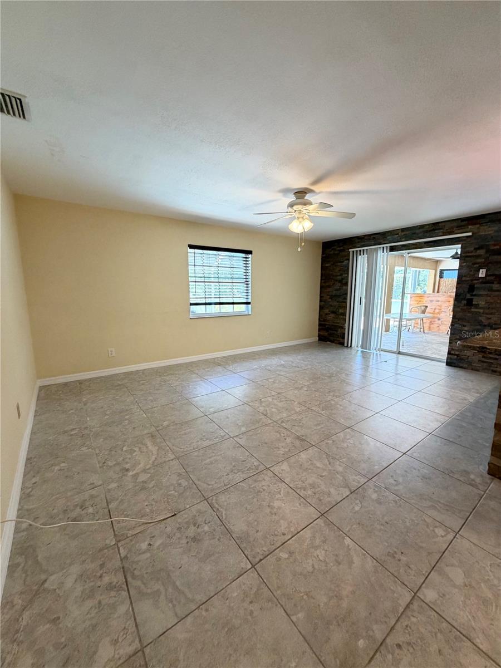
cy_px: 334
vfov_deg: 102.1
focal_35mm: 14
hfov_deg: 85.7
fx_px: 270
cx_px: 250
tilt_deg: -8.2
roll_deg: -1.2
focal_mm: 2.22
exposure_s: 1/60
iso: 160
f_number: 2.2
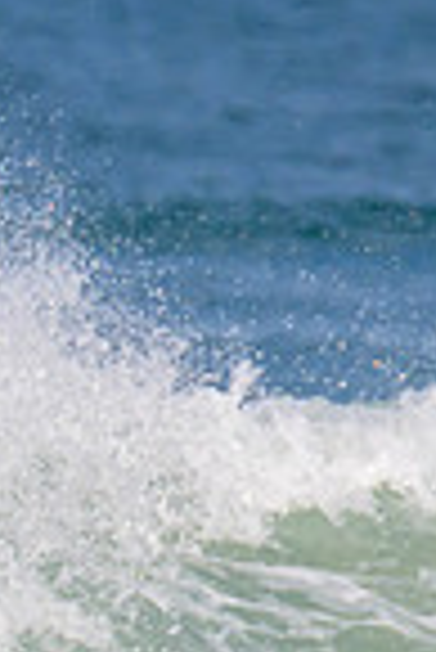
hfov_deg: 0.4
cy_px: 284
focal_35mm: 3247
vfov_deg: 0.6
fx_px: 58842
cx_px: -578
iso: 640
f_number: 11
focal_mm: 630
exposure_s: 1/2000
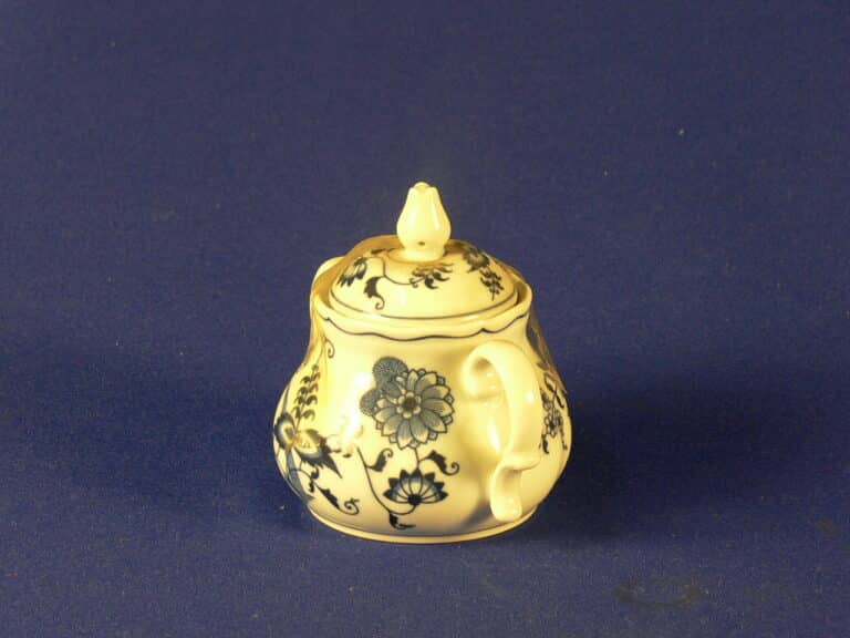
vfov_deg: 9.2
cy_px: 319
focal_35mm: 162
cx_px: 425
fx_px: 3978
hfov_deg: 12.2
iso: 125
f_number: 3.2
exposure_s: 1/30
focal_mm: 21.5
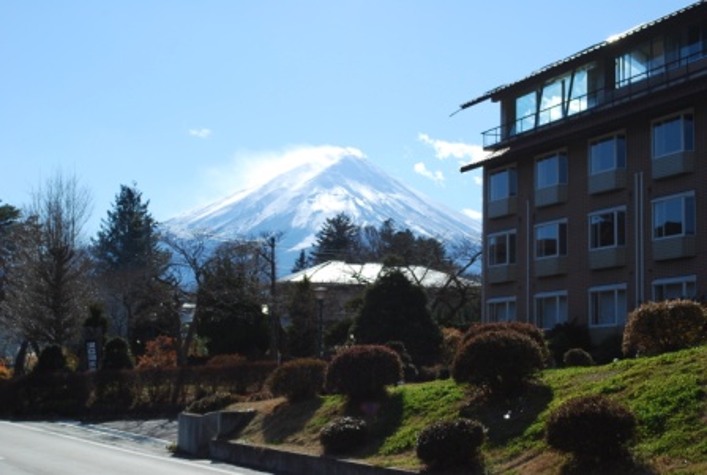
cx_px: 354
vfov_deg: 21.7
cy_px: 238
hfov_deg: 31.8
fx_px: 1240
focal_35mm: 63
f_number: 8
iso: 100
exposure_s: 1/250
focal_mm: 42
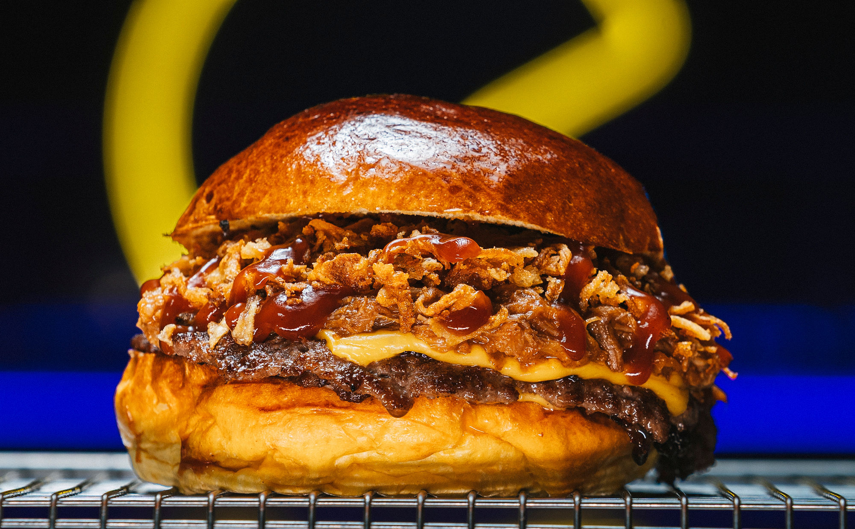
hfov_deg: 6.9
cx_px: 428
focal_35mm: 307
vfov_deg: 4.3
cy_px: 285
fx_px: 7124
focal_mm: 200
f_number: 7.1
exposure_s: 1/80
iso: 500
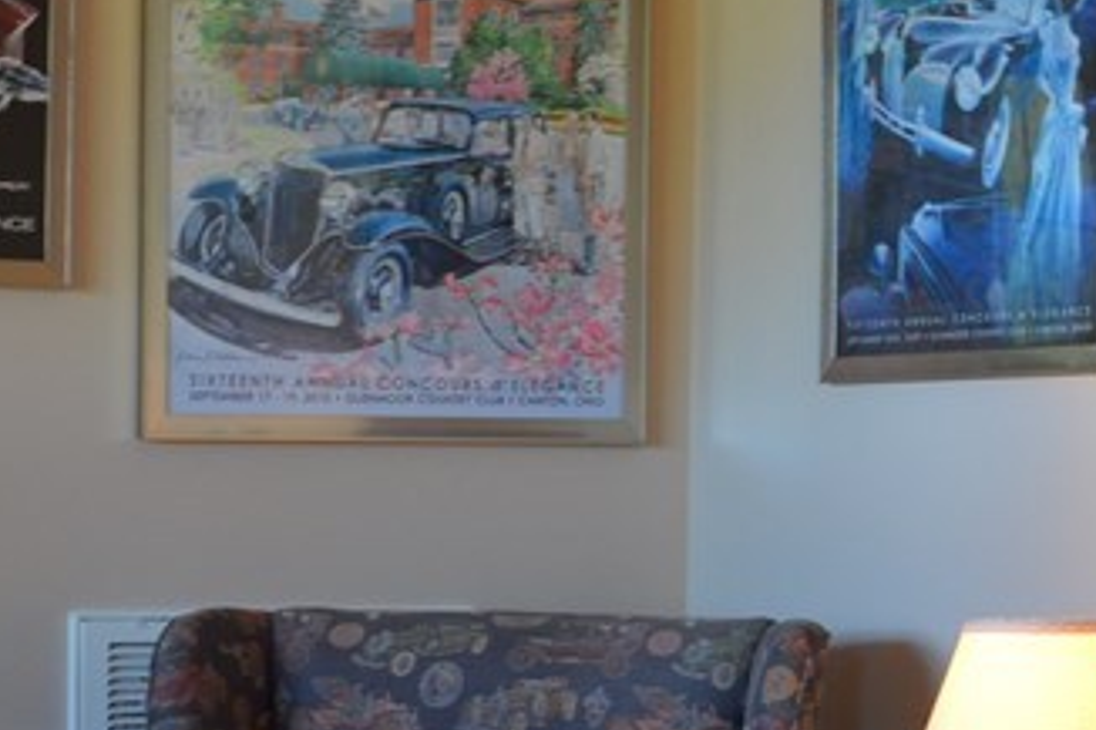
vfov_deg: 8.6
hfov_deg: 12.8
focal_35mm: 160
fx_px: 4868
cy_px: 545
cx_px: 872
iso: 400
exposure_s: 1/30
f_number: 4
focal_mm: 32
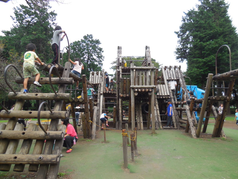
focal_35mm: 25
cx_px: 119
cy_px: 90
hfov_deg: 69.4
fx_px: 172
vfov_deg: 54.9
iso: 125
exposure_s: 1/200
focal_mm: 4.5
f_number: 3.1
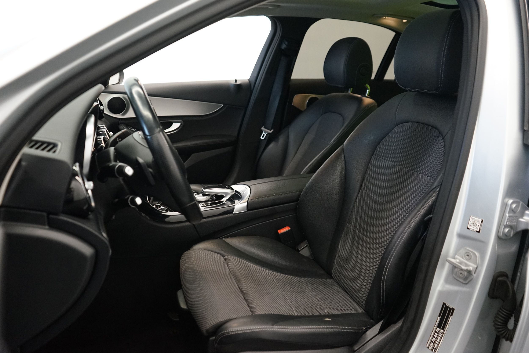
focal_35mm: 29
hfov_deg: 63.7
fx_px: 426
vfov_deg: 45.0
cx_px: 264
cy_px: 176
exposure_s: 1/160
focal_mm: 29
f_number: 3.5
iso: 3200
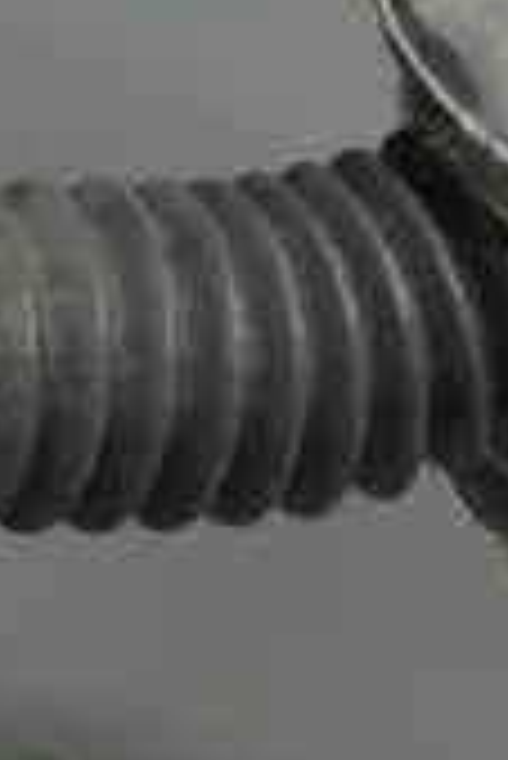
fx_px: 6653
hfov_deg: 4.3
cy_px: 382
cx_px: 989
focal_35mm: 315
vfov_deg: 6.5
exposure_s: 1/100
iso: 3200
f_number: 6.3
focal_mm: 25
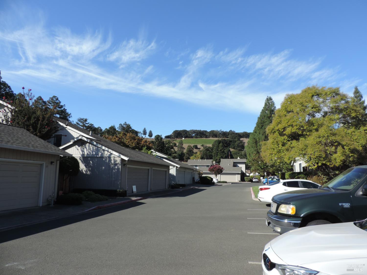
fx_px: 254
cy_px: 138
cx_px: 184
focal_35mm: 24
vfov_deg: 56.8
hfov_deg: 71.6
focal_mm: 4.3
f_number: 3
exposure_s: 1/1000
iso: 80
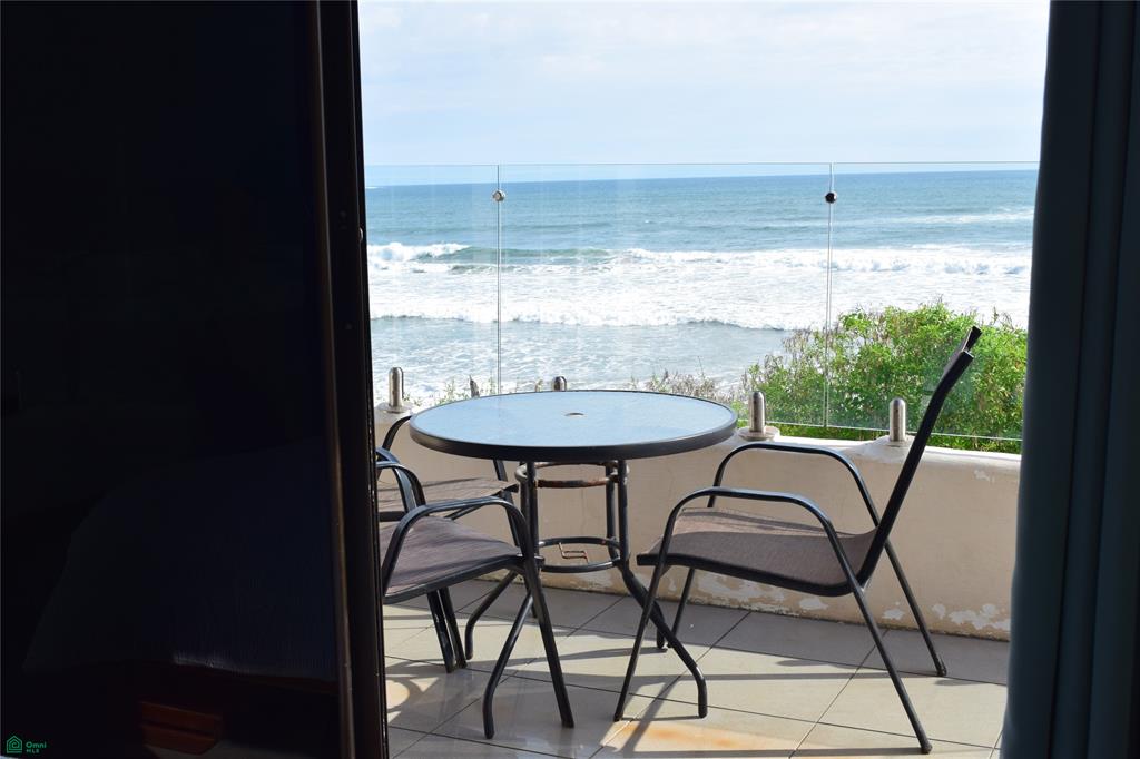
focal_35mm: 44
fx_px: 1377
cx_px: 570
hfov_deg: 45.0
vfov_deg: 30.8
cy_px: 380
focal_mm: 29
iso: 400
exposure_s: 1/400
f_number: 11
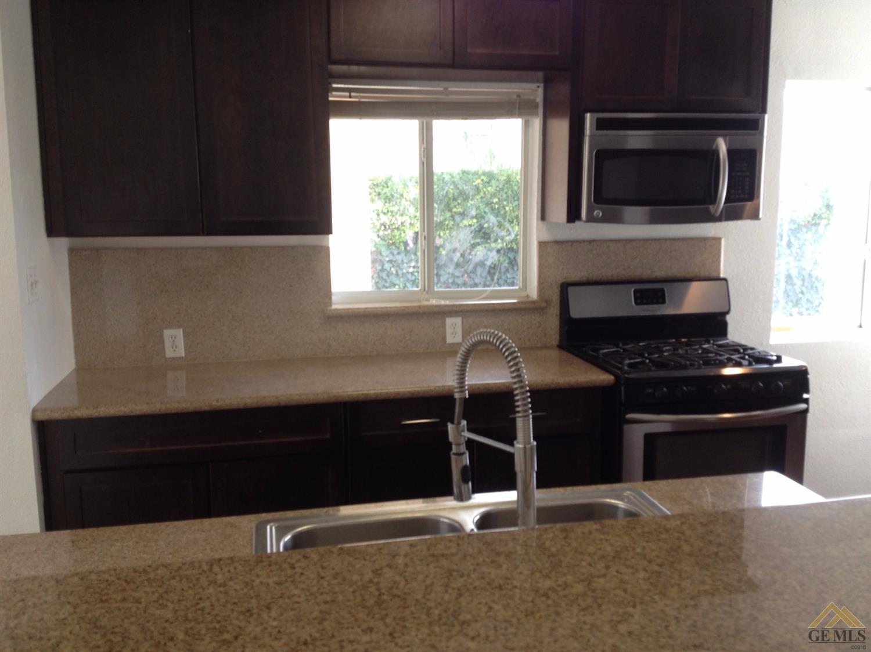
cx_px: 436
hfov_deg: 52.6
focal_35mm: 35
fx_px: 880
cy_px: 326
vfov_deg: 40.7
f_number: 2.4
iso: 50
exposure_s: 1/33
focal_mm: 4.28
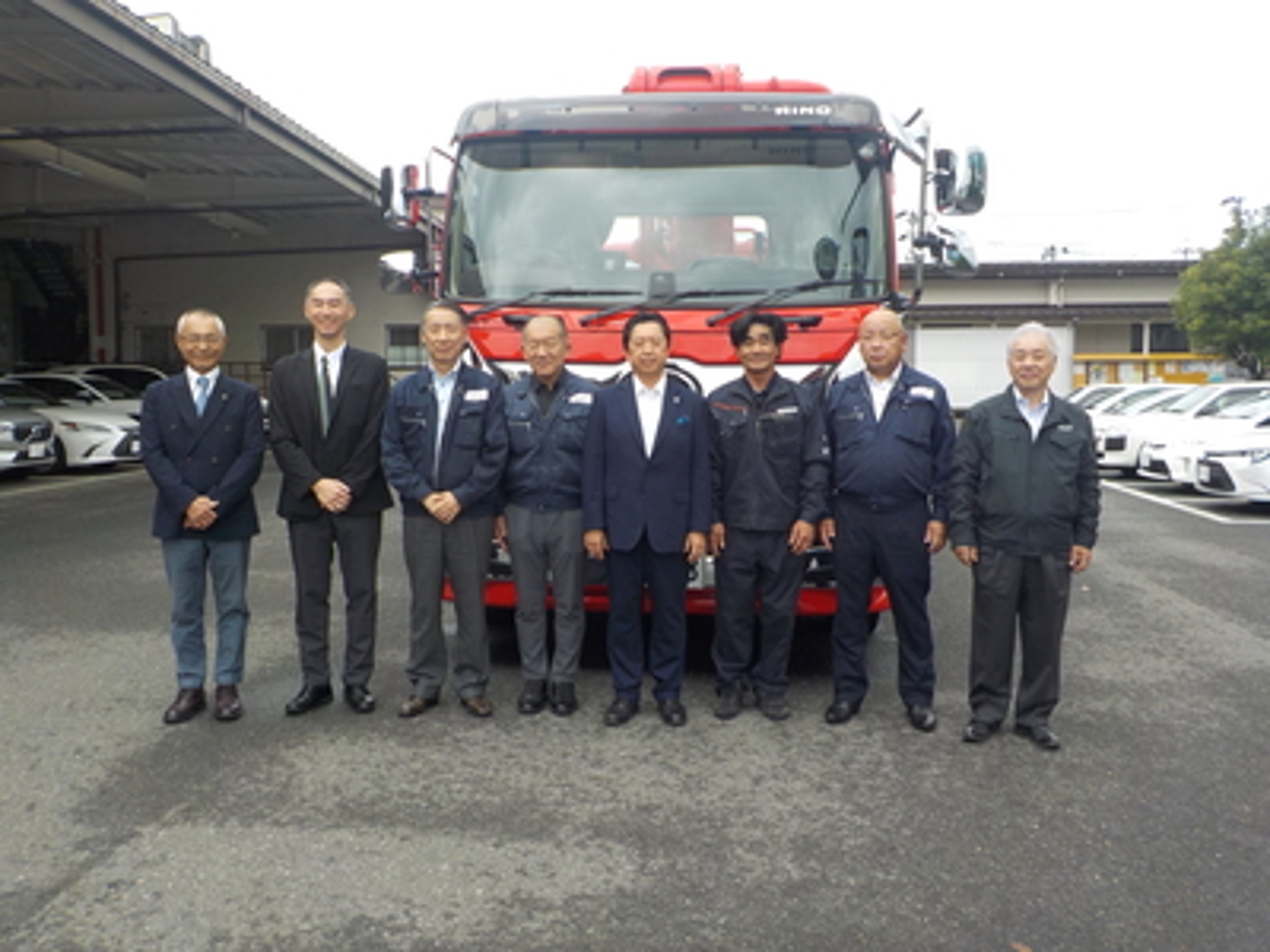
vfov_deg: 46.8
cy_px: 476
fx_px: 1101
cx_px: 635
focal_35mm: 30
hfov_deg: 60.0
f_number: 3.3
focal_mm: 4.1
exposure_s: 1/640
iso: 125
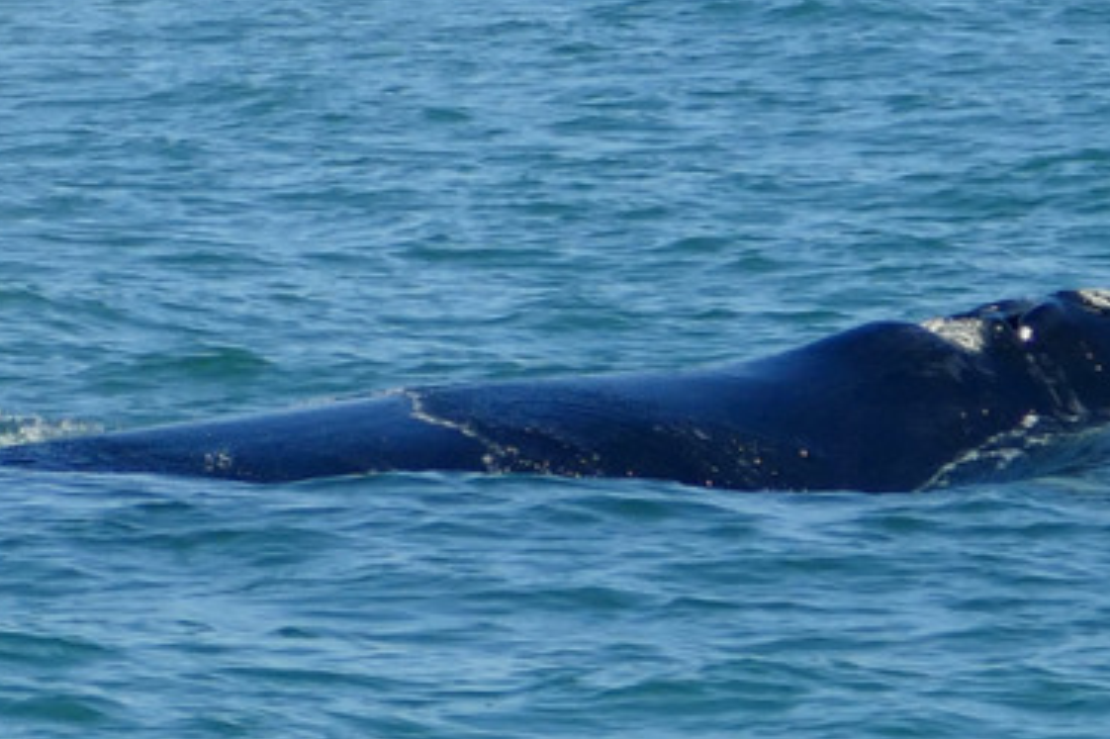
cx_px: 703
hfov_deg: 13.3
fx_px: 4746
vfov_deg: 8.9
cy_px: 362
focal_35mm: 154
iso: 125
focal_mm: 34.91
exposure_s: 1/1000
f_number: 3.8
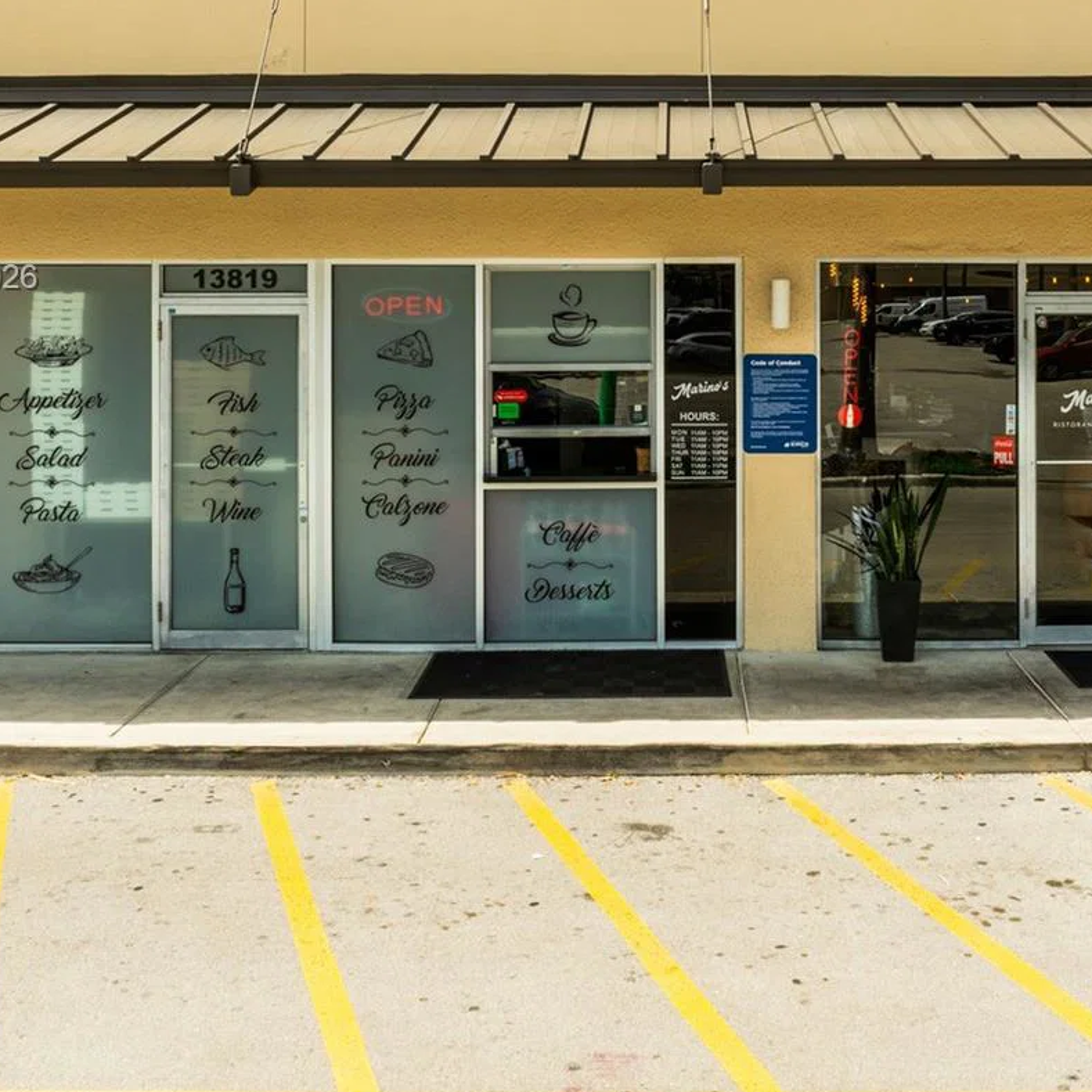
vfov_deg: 38.2
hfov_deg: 38.8
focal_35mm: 43
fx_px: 1535
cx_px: 714
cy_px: 280
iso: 100
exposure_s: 1/100
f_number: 11
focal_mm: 12.29
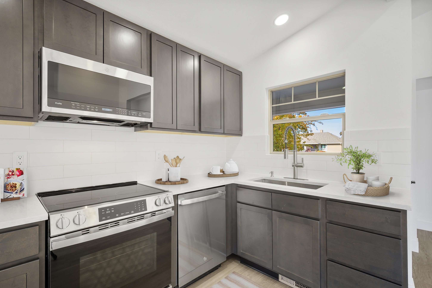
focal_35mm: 17
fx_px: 204
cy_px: 147
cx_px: 207
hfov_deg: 93.2
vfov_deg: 70.4
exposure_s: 1
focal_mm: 16
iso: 100
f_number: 8
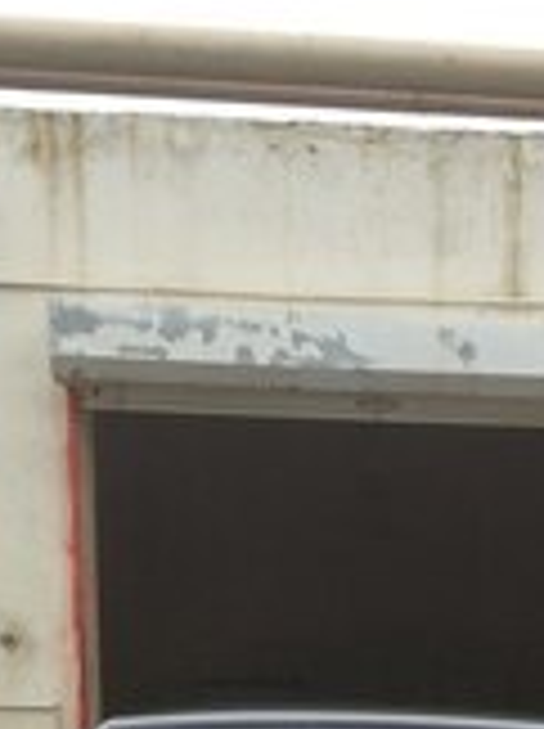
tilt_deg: -15.0
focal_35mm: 89
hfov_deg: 16.2
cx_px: 544
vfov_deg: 19.4
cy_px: 1080
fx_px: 1870
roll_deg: -2.0
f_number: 2.2
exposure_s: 1/124
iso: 32
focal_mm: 4.15
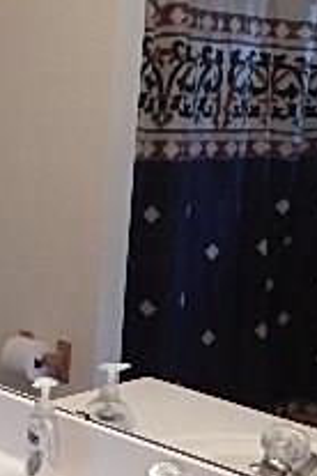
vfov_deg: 27.3
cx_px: -149
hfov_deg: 16.8
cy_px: 218
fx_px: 977
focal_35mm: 74
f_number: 3
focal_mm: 4
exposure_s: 1/30
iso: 400
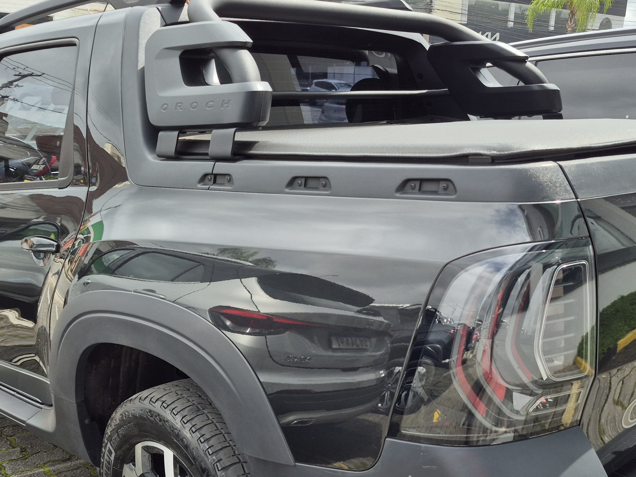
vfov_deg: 36.4
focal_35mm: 39
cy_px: 322
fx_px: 717
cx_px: 353
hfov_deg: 47.8
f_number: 1.8
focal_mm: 5.4
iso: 25
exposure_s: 1/1108
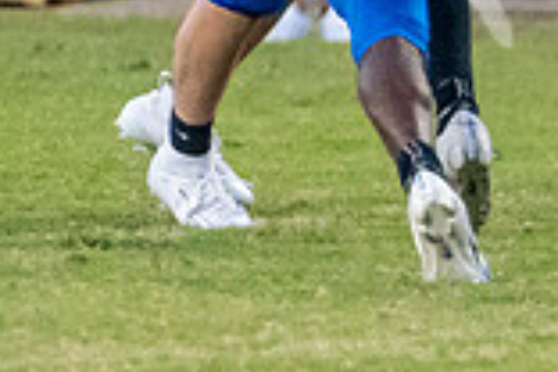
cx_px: 1048
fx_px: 22814
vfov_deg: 0.9
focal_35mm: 1472
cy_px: -241
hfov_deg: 1.4
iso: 12800
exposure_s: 1/1000
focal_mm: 235
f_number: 4
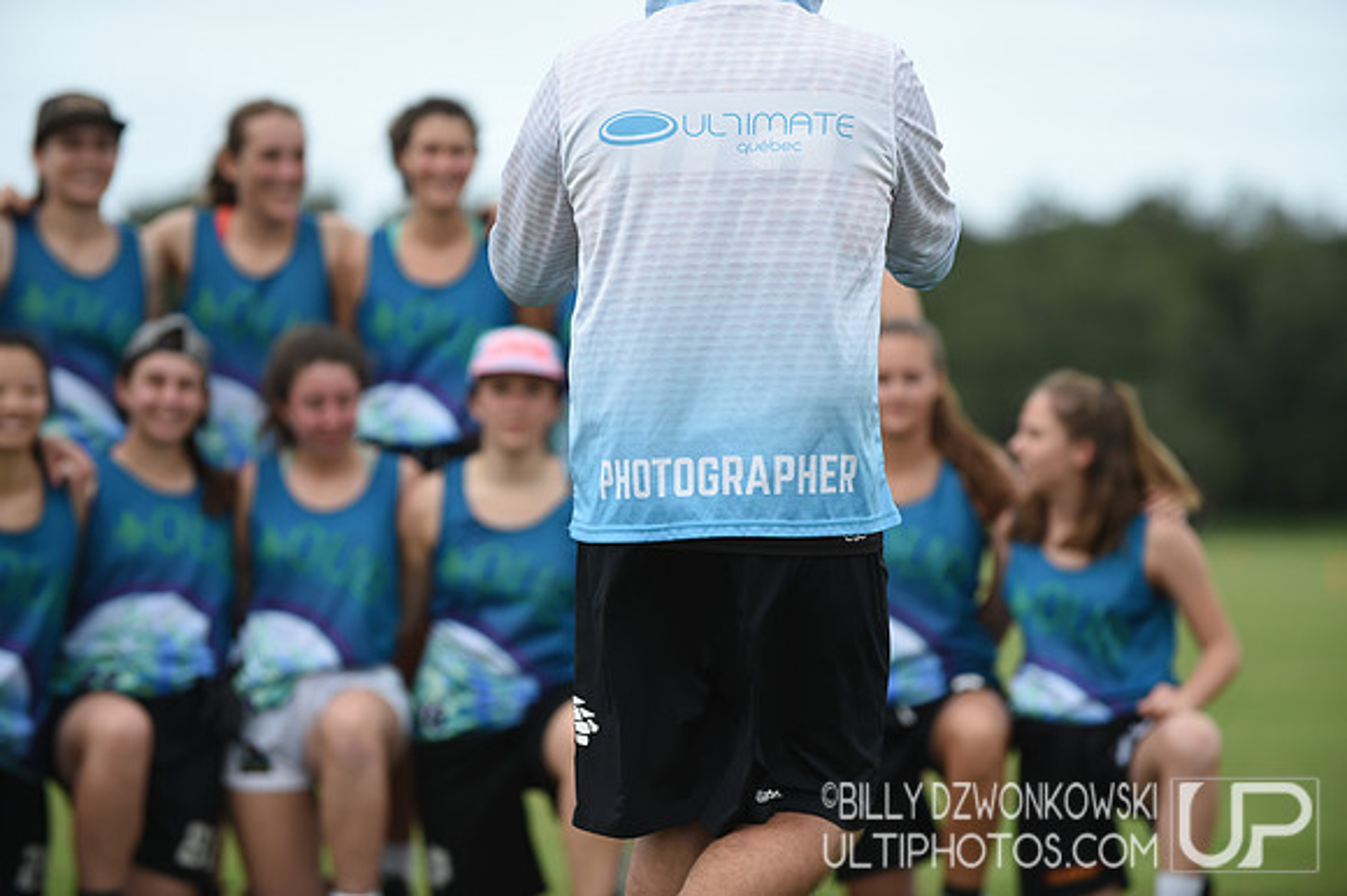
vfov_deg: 6.9
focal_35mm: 200
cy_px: 448
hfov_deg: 10.3
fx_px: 7479
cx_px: 674
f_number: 4.5
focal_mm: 200
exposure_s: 1/500
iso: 100
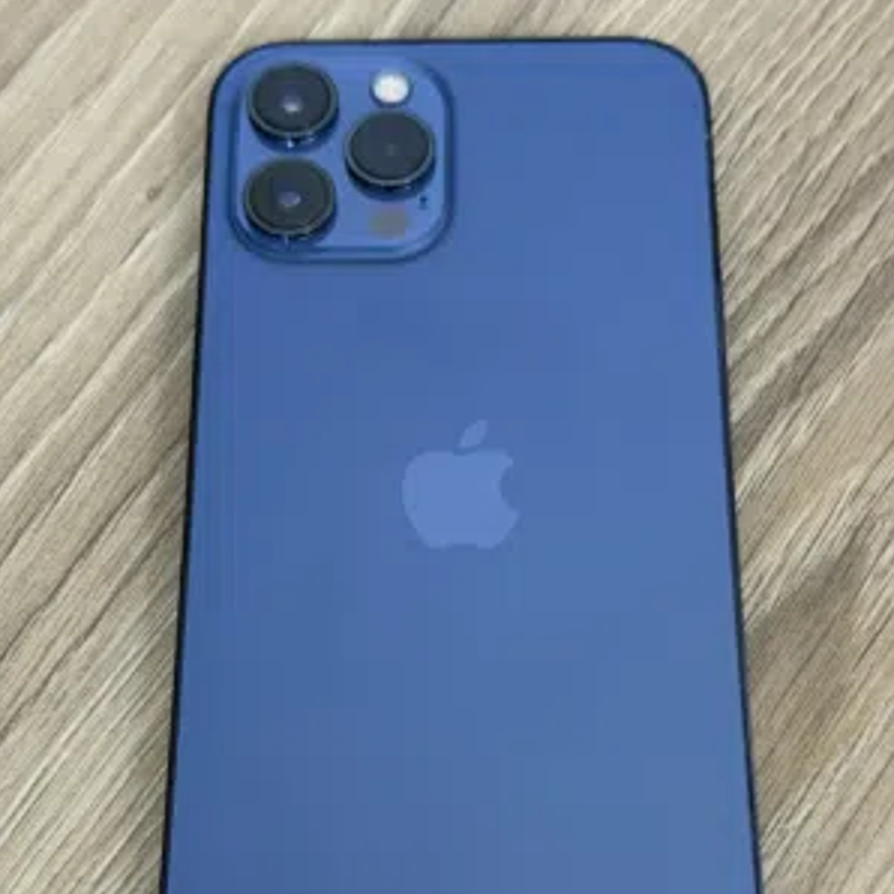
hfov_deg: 30.0
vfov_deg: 29.9
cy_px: 588
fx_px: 1665
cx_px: 447
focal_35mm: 57
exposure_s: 1/33
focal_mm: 6.76
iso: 500
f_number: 1.78
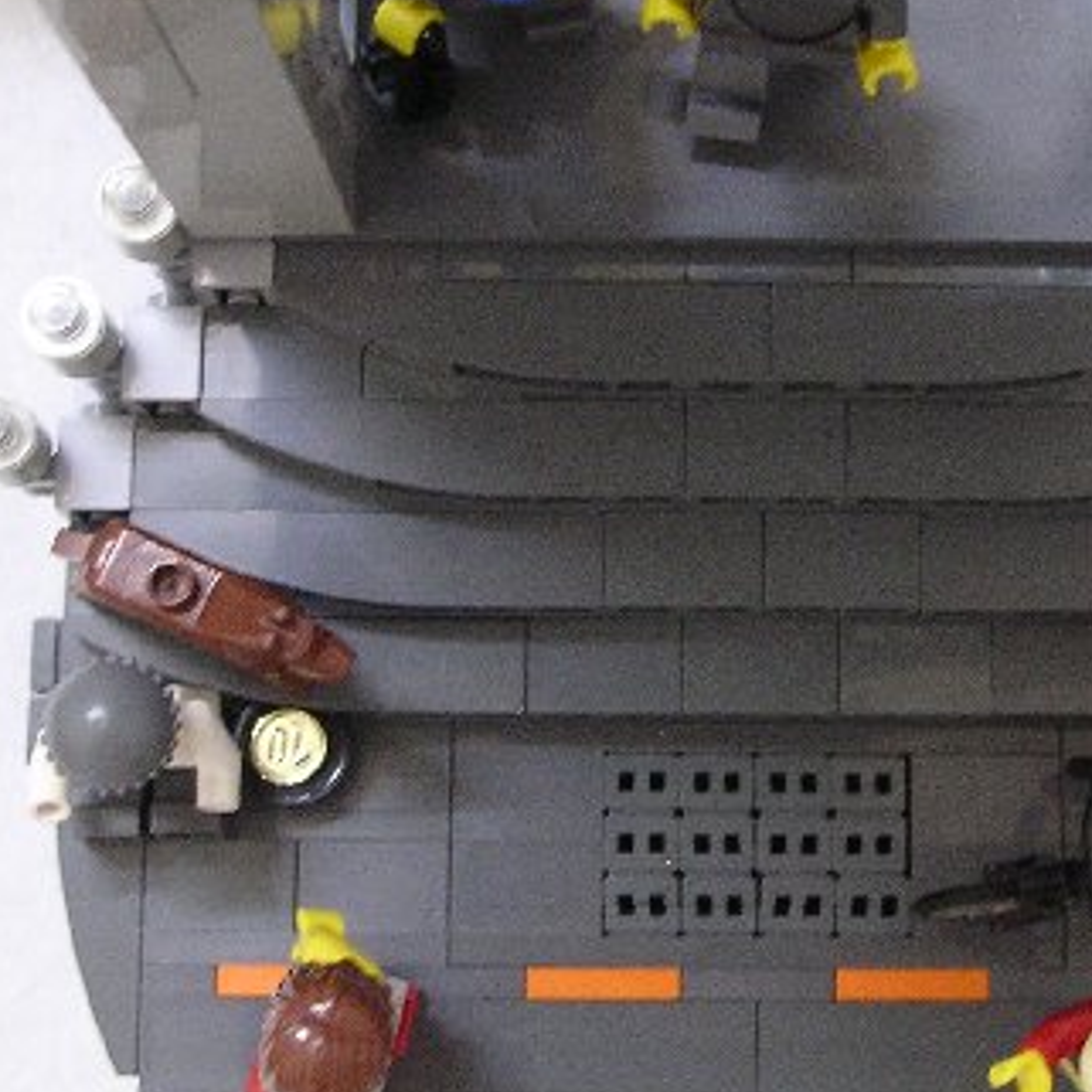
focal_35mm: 81
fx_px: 2891
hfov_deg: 21.4
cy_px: 466
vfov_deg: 21.4
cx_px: 663
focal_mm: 7.1
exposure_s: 1/3.5
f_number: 3
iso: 267
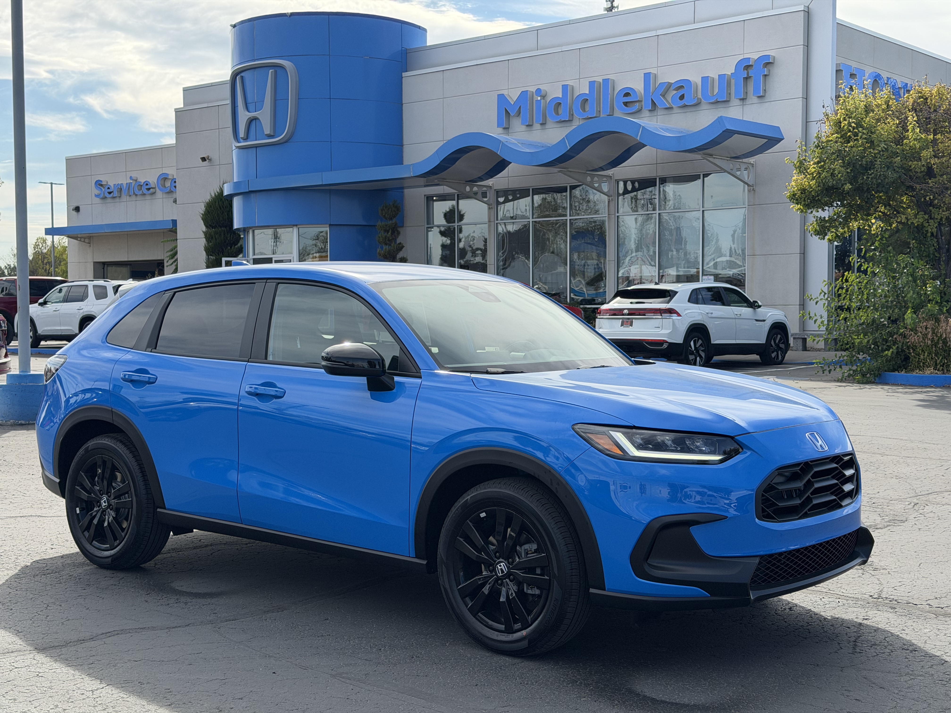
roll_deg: +0.7
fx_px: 1319
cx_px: 476
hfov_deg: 39.7
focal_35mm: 48
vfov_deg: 30.3
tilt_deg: -3.0
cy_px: 356
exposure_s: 1/2342
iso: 80
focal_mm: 6.76
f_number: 1.78
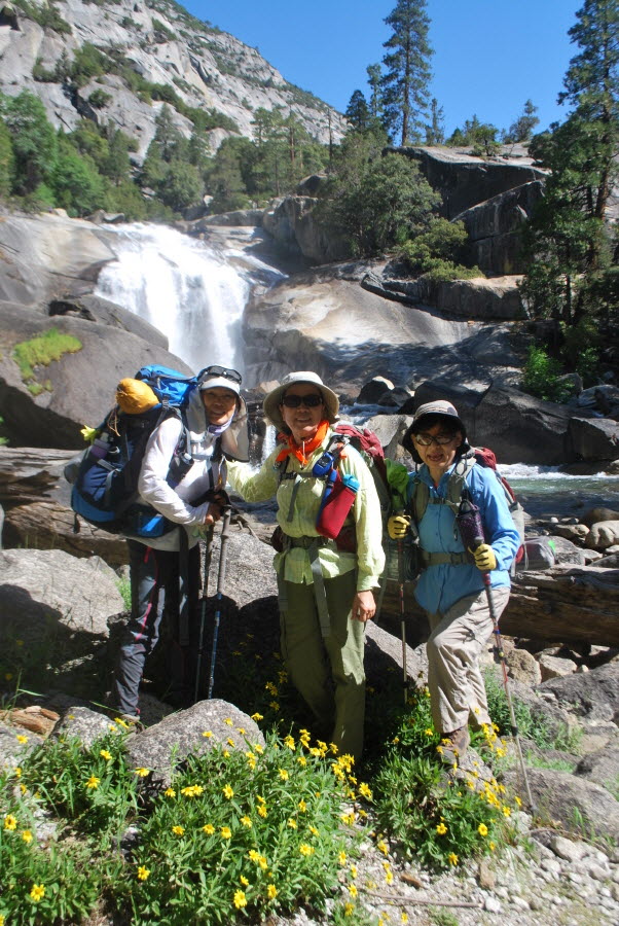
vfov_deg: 57.2
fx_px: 849
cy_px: 463
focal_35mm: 33
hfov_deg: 40.1
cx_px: 310
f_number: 7.1
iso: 100
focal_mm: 22
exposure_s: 1/200
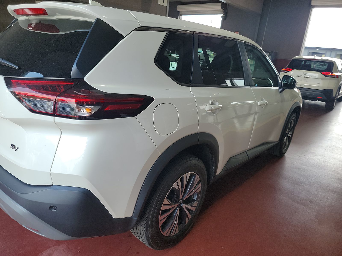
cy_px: 128
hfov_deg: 71.6
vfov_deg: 56.8
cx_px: 171
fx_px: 237
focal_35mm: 24
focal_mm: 6.7
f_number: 1.8
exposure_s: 1/119
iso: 82
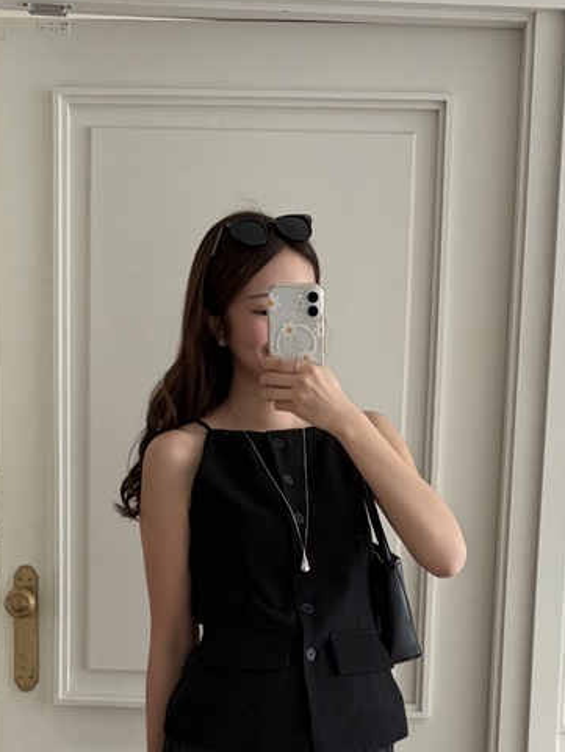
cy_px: 722
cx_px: 277
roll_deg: -2.0
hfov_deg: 27.0
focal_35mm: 54
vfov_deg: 33.1
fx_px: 1175
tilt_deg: -19.9
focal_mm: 5.96
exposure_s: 1/64
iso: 125
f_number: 1.6
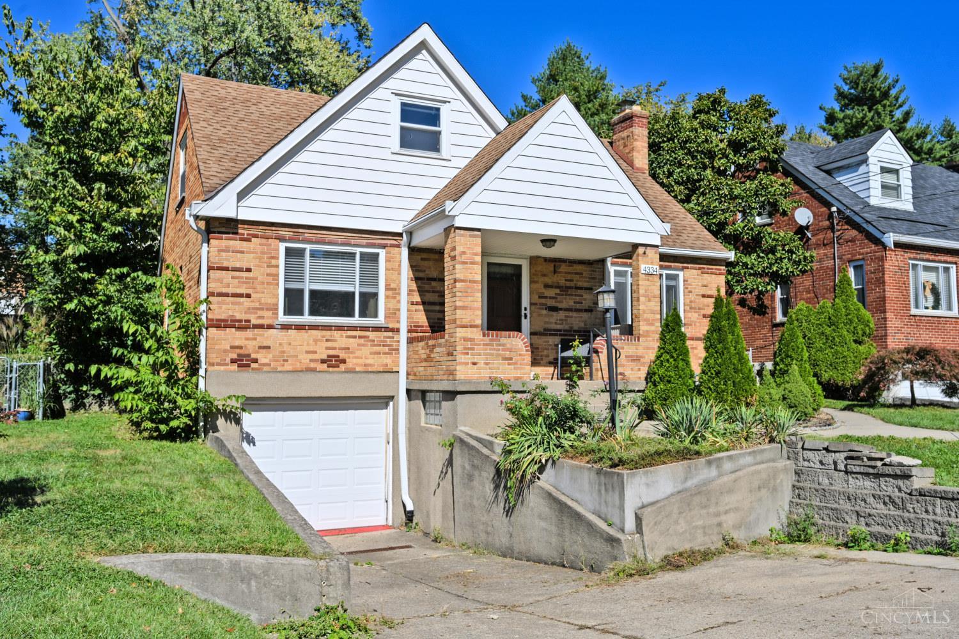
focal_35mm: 30
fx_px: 799
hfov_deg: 61.9
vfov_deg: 43.6
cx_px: 480
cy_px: 320
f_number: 8
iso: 100
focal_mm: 30
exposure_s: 1/500
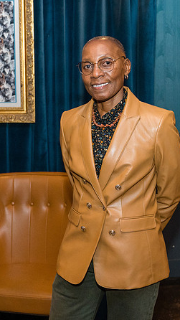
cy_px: 160
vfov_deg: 32.4
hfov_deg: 18.5
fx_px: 551
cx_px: 98
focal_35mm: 65
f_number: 2.8
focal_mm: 27.7
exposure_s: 1/125
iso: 4000
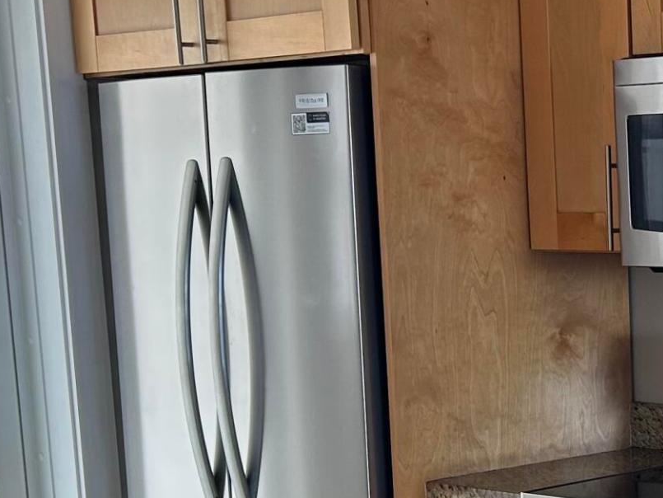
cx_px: 768
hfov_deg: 19.9
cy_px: 551
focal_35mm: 93
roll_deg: +1.3
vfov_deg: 15.5
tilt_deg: -11.0
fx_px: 1781
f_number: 1.5
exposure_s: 1/121
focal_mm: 5.7
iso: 50
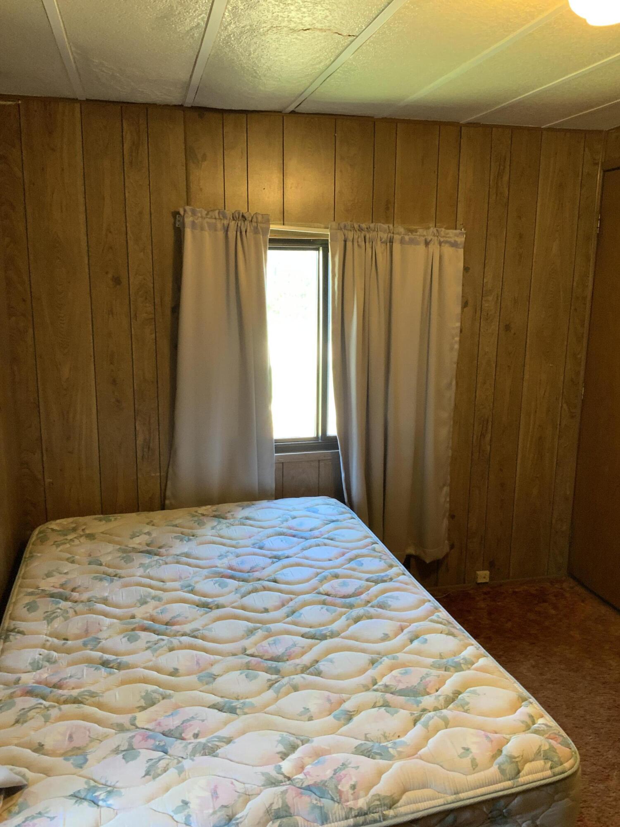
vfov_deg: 61.7
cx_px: 310
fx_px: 693
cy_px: 414
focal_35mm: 29
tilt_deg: -11.3
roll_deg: +0.6
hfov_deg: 48.2
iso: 200
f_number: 1.8
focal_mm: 3
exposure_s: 1/60
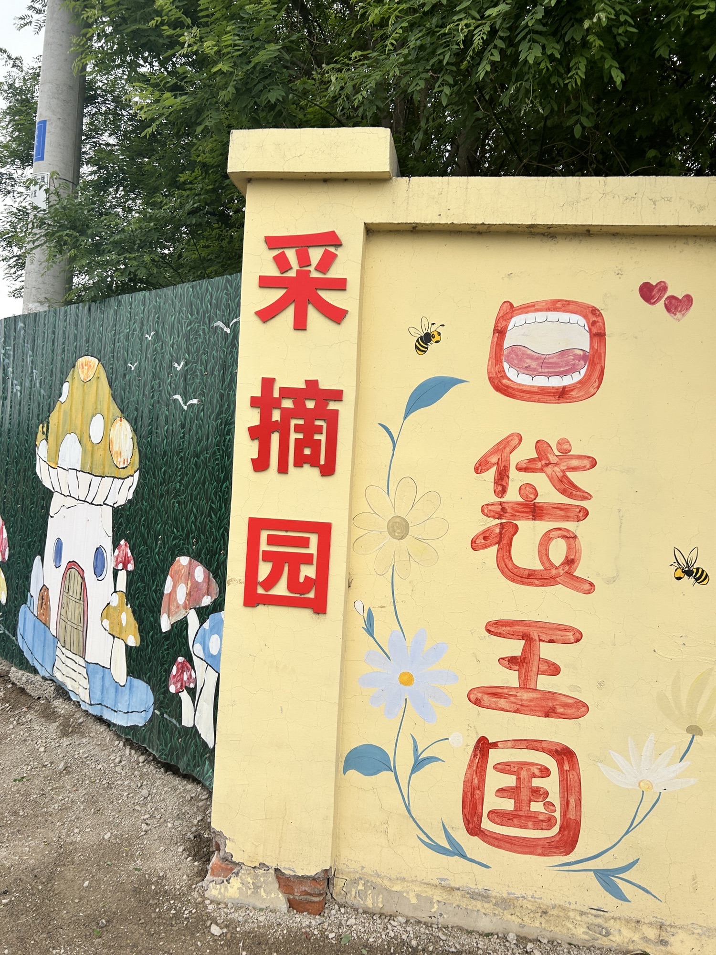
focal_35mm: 26
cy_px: 478
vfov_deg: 67.3
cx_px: 358
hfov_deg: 53.1
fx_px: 717
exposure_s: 1/924
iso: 50
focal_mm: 5.7
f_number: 1.5
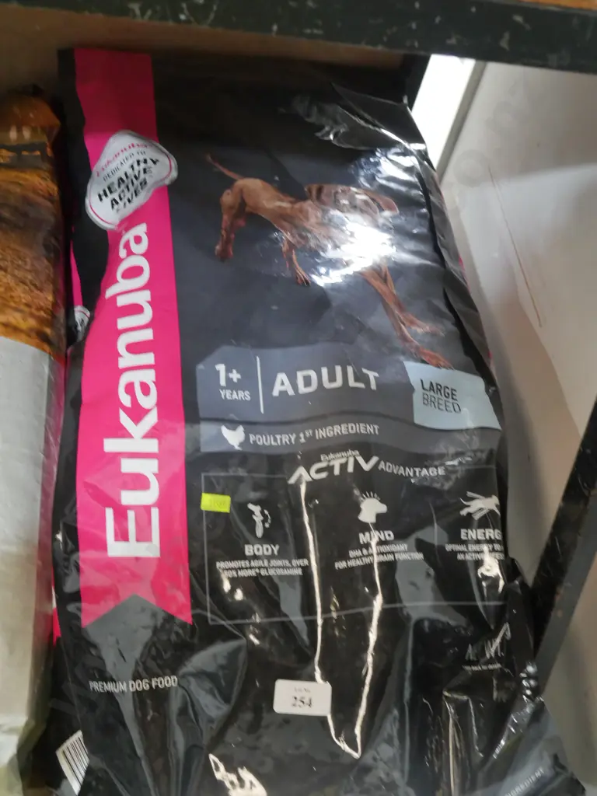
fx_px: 966
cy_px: 398
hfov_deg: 34.3
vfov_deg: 44.8
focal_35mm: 42
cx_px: 298
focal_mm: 21
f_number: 4.6
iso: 3200
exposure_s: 1/60
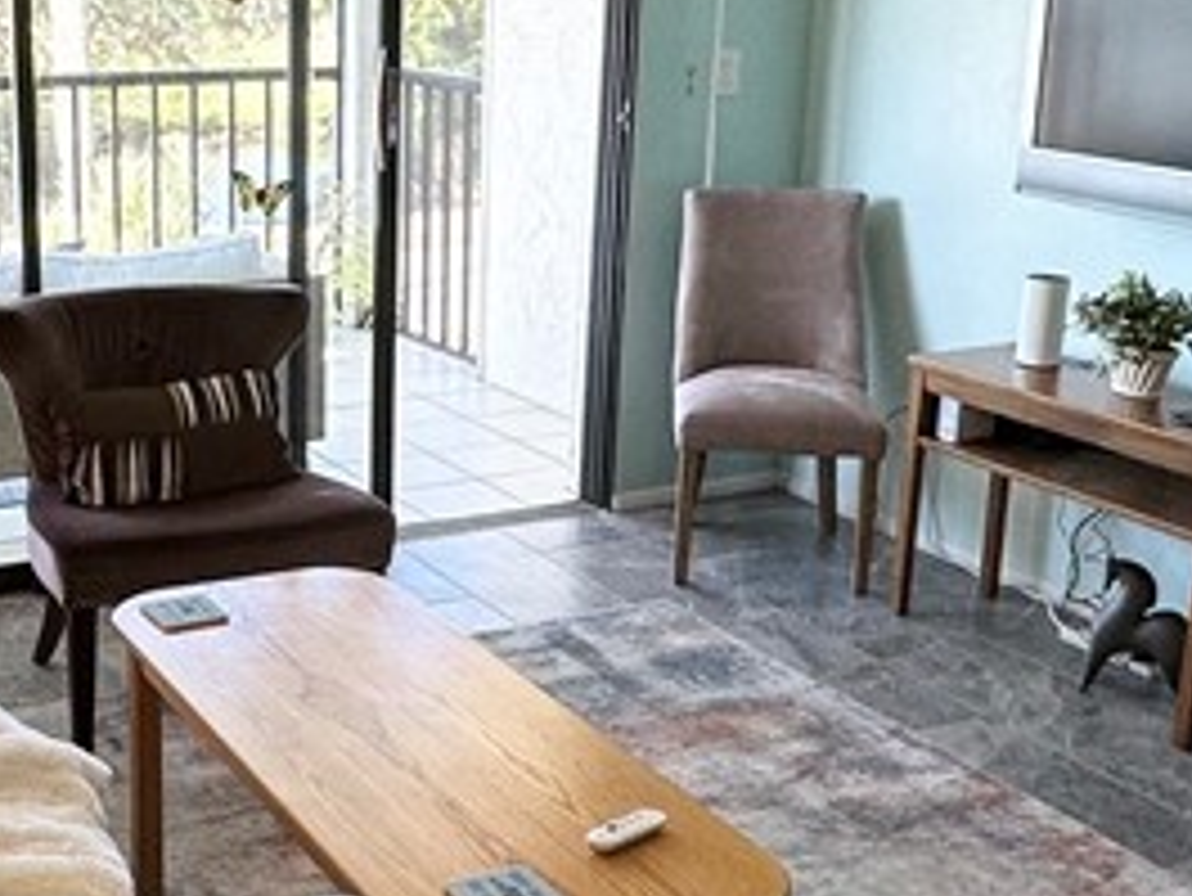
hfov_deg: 35.1
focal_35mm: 54
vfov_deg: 27.1
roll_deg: -0.6
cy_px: 468
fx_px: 1860
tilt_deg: -16.3
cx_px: 373
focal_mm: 2.22
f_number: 2.2
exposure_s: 1/120
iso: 100
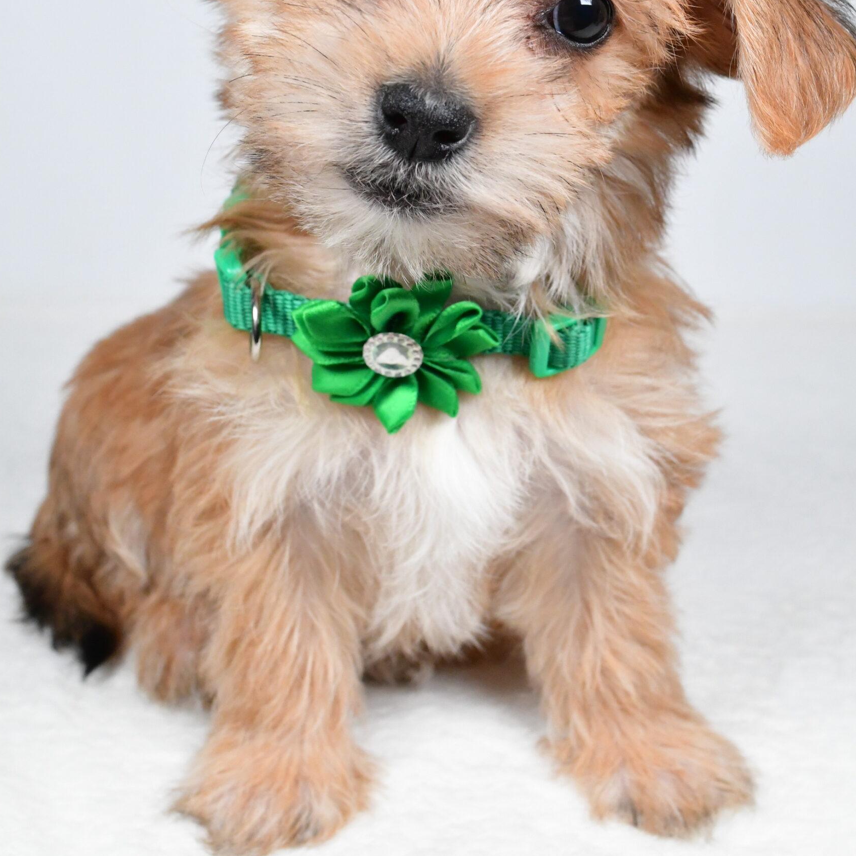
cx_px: 425
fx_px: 1511
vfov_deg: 31.3
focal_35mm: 54
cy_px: 271
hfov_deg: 31.6
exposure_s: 1/800
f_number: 9
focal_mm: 28
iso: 5000
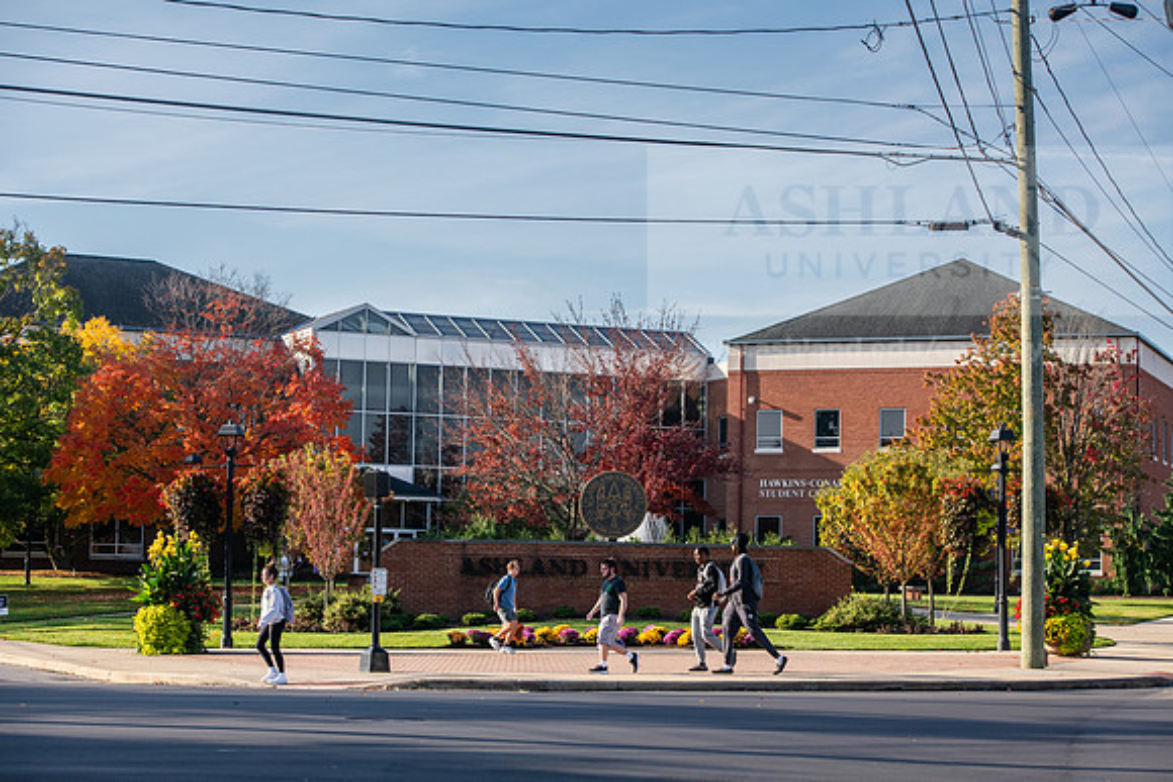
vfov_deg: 17.1
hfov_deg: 25.4
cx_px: 586
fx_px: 2607
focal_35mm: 80
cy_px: 391
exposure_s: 1/400
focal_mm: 80
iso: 160
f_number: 6.3
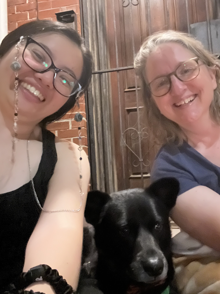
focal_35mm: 30
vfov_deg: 60.0
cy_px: 147
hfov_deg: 46.8
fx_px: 254
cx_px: 110
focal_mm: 2.71
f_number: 2.2
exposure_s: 1/15
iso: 3200
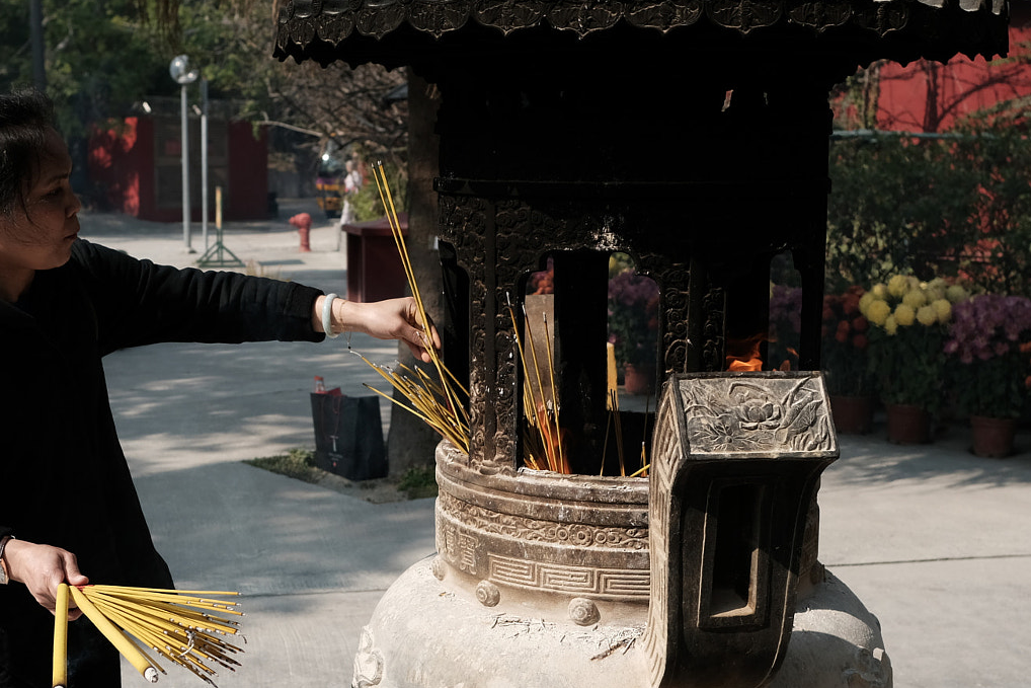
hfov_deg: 36.2
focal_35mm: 55
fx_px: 1575
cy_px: 412
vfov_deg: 24.6
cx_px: 454
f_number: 4
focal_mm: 23
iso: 200
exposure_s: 1/2000
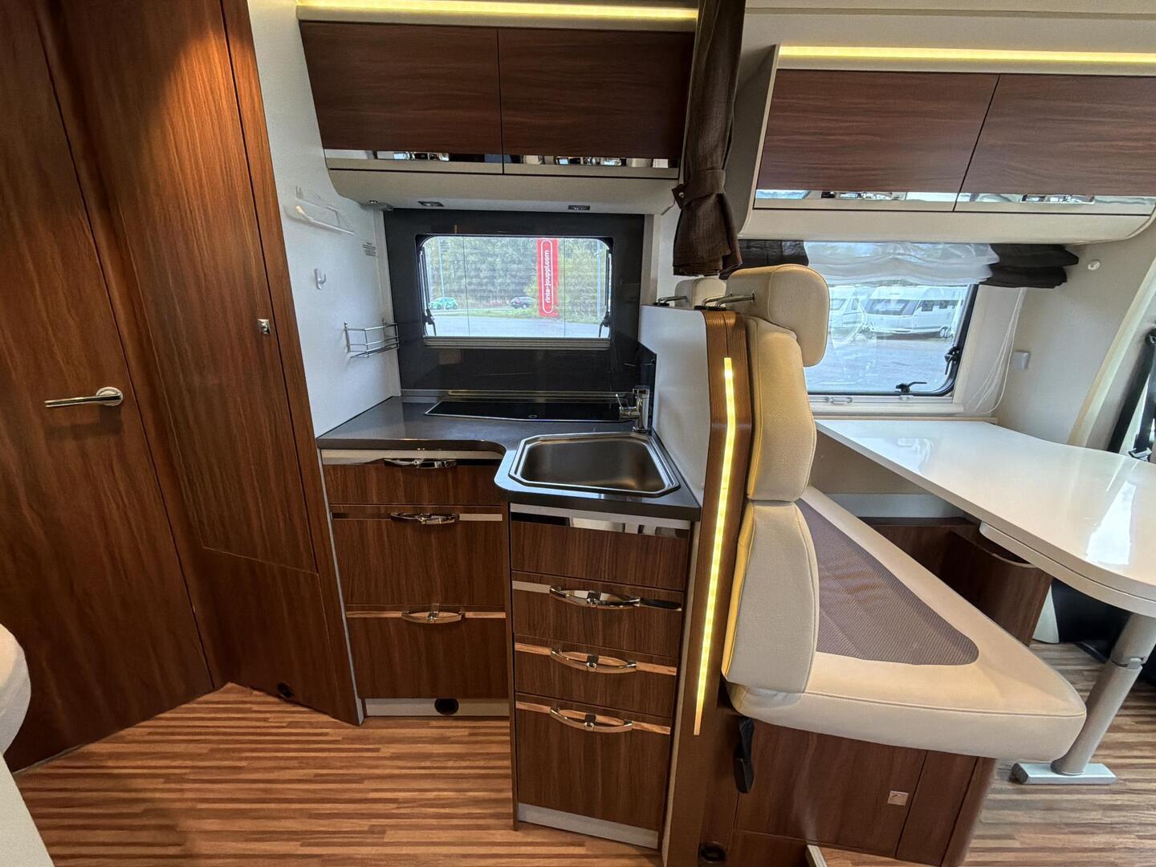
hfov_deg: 102.1
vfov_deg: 85.7
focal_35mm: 14
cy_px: 434
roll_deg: +0.4
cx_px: 578
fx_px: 468
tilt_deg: -16.2
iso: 640
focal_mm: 2.22
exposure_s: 1/60
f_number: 2.2
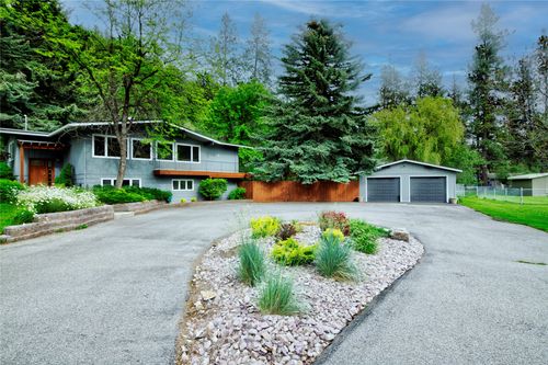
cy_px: 182
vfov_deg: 64.5
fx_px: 289
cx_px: 274
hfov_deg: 86.9
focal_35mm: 19
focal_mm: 19
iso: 64
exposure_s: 1/30
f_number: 9
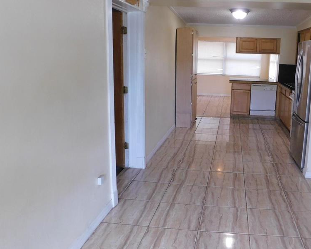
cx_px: 210
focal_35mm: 32
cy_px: 106
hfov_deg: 54.4
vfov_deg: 45.7
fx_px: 295
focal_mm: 4.1
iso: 280
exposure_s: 1/30
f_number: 3
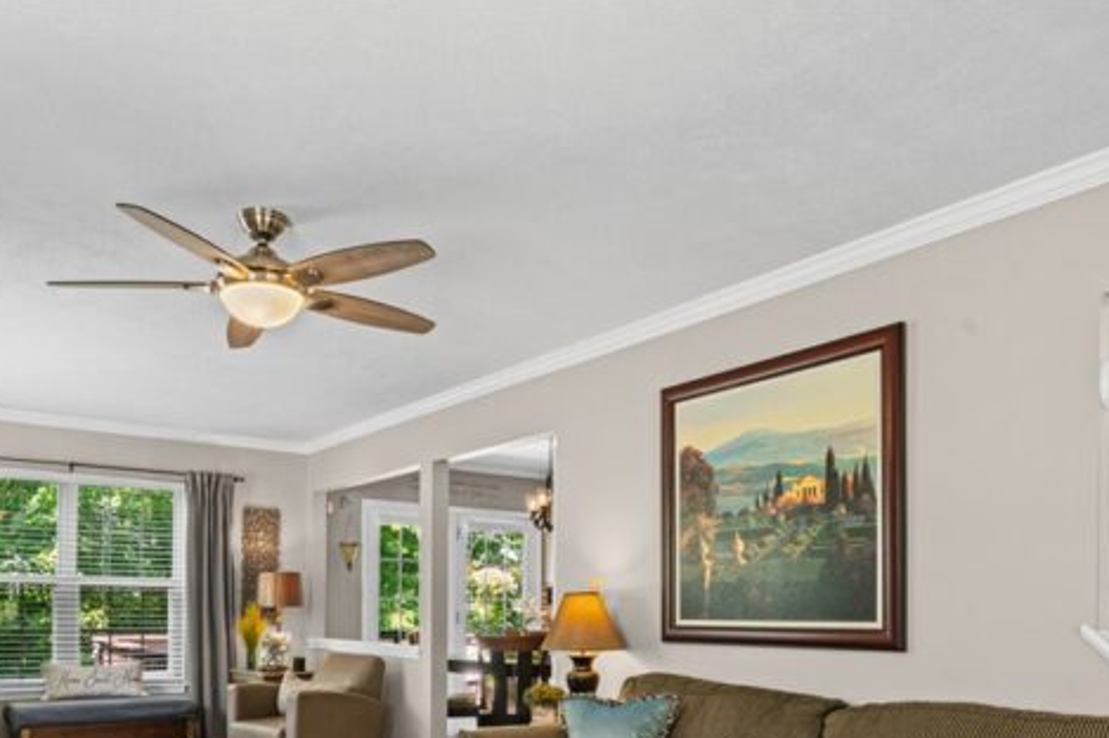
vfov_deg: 42.2
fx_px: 893
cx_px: 475
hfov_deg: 63.4
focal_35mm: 29
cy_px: 626
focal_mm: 17
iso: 400
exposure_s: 1/5
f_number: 10
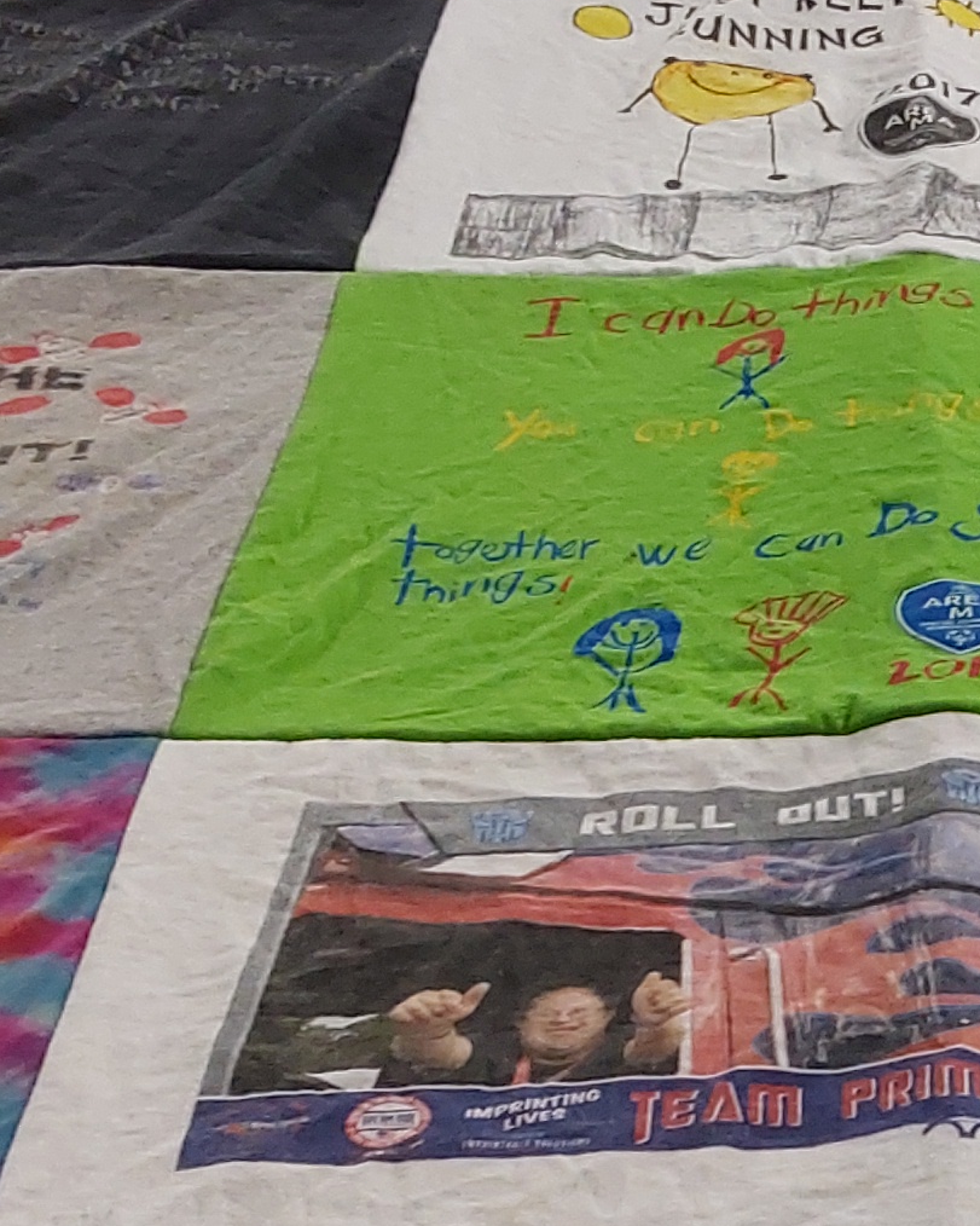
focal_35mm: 88
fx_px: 3191
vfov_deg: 21.1
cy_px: 1191
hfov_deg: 17.0
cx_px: 1025
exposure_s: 1/60
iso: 80
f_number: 1.9
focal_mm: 2.91
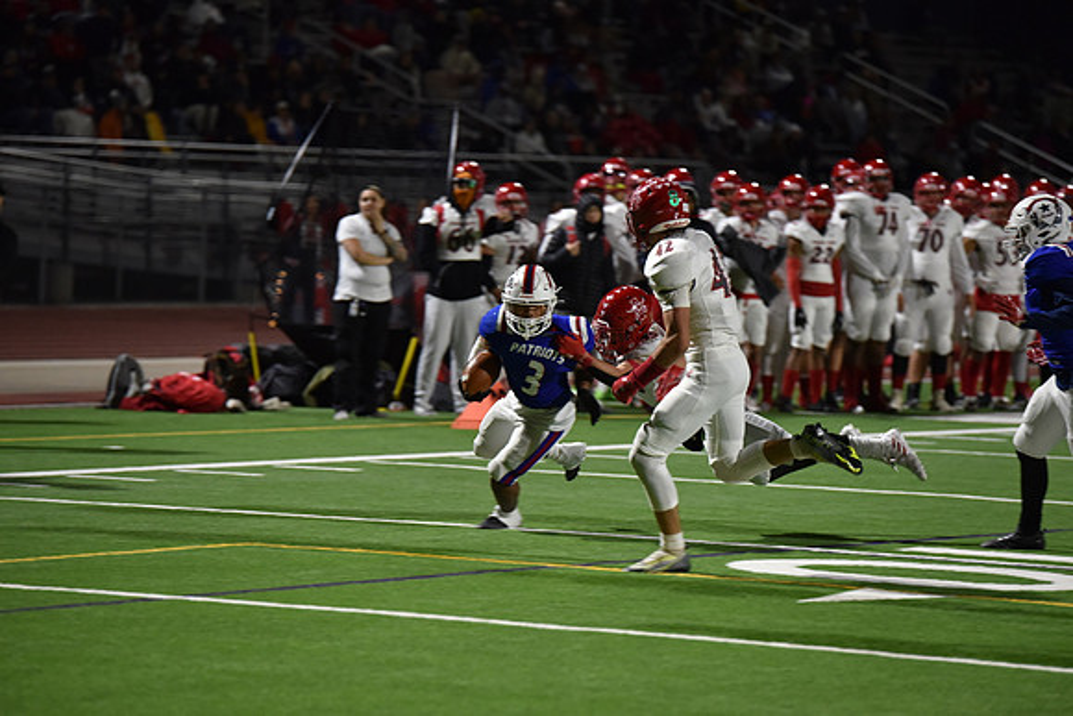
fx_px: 5366
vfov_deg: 7.6
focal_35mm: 180
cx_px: 536
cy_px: 358
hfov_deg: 11.4
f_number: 2.8
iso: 2800
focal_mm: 180
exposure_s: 1/500
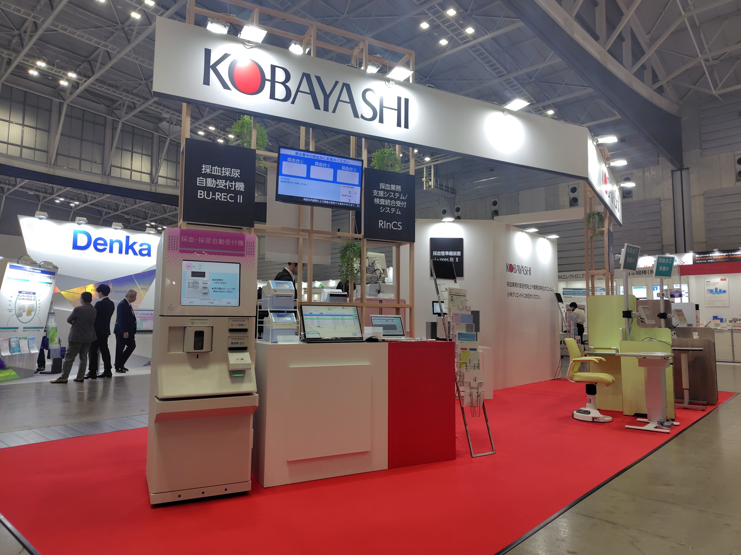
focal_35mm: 23
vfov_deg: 58.9
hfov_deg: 73.9
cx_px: 370
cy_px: 278
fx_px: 492
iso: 94
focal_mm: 5.6
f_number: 1.9
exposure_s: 1/100
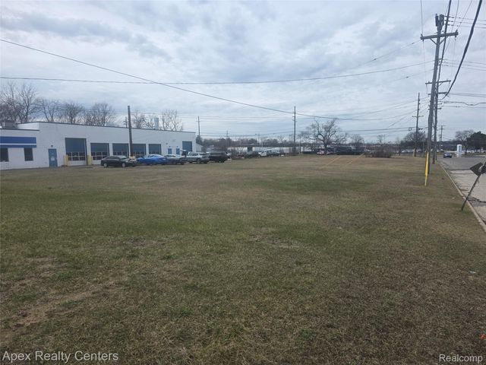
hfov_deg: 73.9
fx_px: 323
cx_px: 243
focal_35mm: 23
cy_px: 182
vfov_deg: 58.9
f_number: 1.7
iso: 80
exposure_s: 1/6150
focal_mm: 6.3
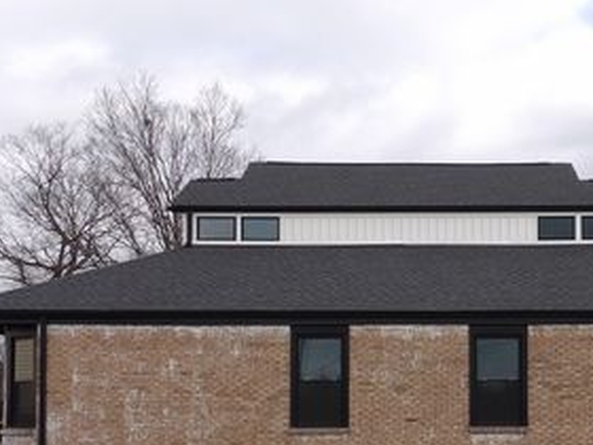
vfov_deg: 24.3
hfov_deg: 32.1
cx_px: 441
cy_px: 378
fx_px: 1011
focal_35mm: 59
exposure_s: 1/726
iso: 100
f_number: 3.6
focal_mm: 5.9
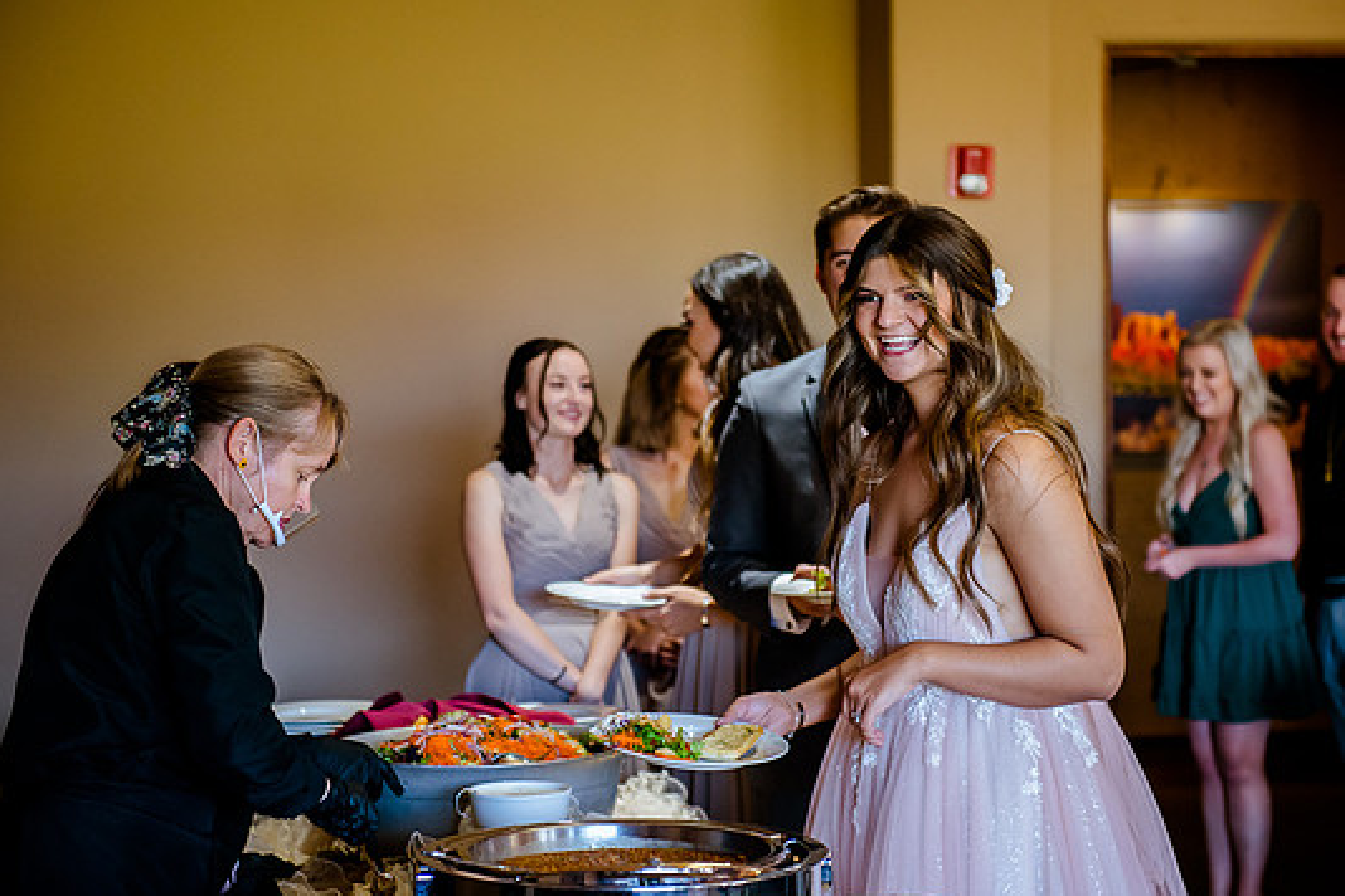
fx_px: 2914
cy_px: 430
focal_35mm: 78
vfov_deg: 17.5
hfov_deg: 26.0
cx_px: 686
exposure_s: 1/200
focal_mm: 70
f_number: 2.8
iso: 2500
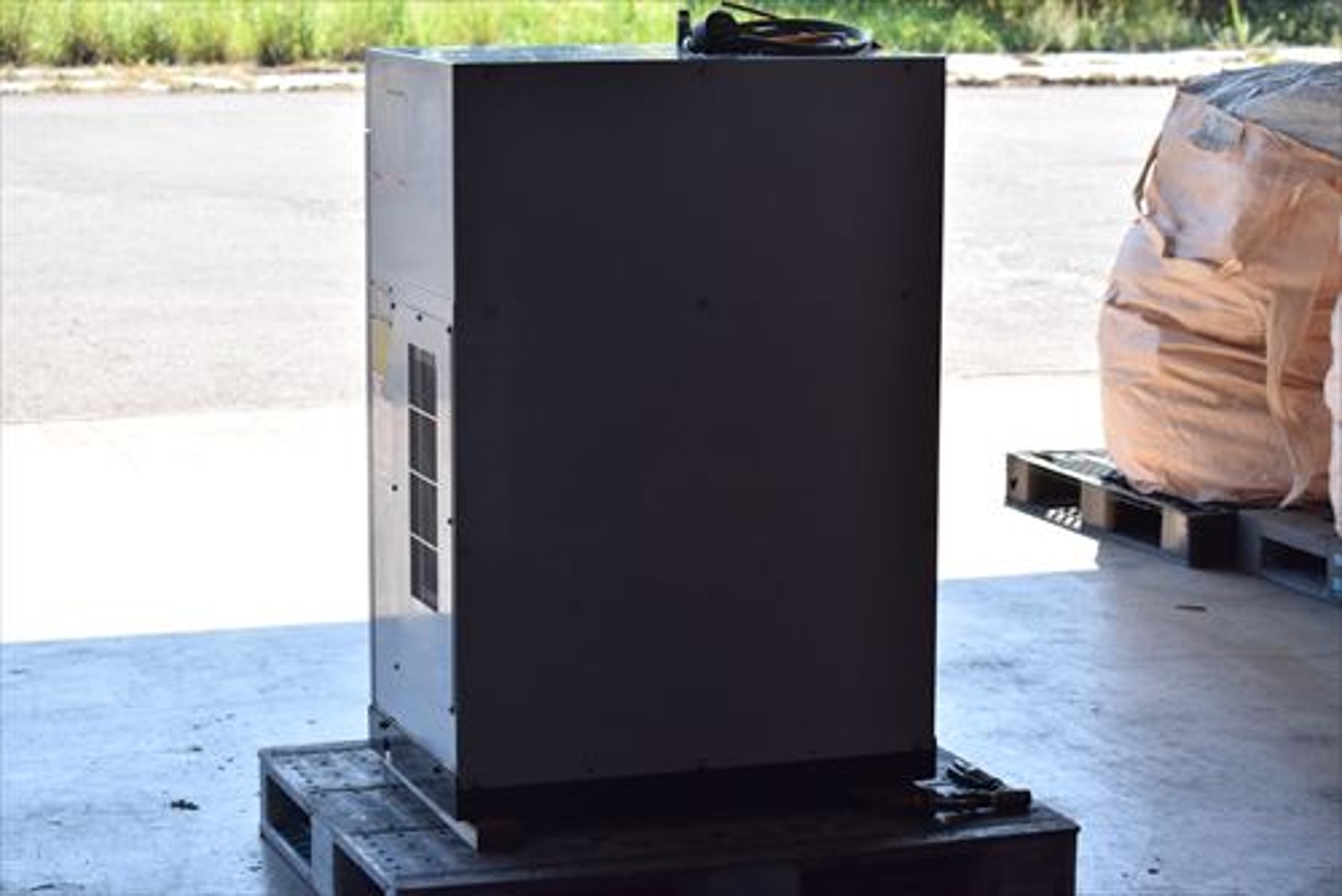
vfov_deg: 15.7
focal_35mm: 87
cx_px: 671
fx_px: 3245
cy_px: 448
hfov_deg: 23.4
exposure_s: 1/1600
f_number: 6.3
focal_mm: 58
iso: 1250
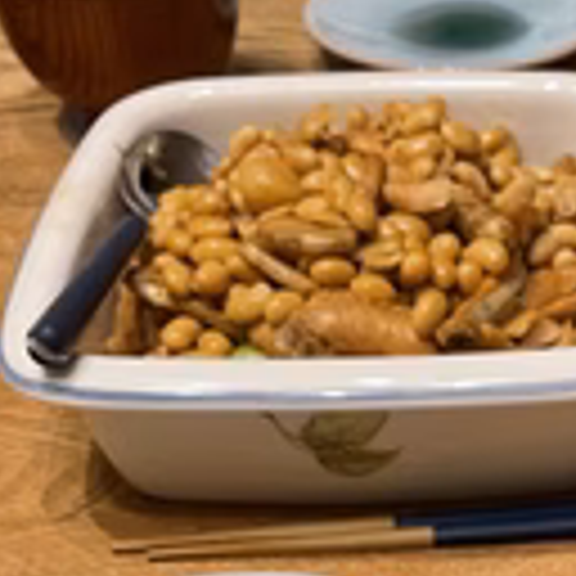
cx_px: 554
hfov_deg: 23.2
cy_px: 742
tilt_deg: -47.7
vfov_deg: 21.7
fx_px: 1355
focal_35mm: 72
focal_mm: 4.2
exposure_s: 1/40
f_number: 1.6
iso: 80
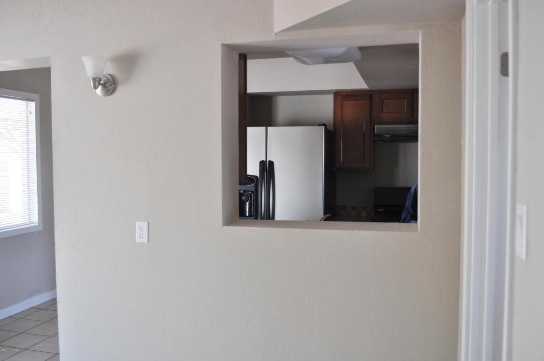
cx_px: 272
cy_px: 180
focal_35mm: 33
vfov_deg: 39.9
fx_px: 498
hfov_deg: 57.3
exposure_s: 1/80
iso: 400
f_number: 4.5
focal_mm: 22
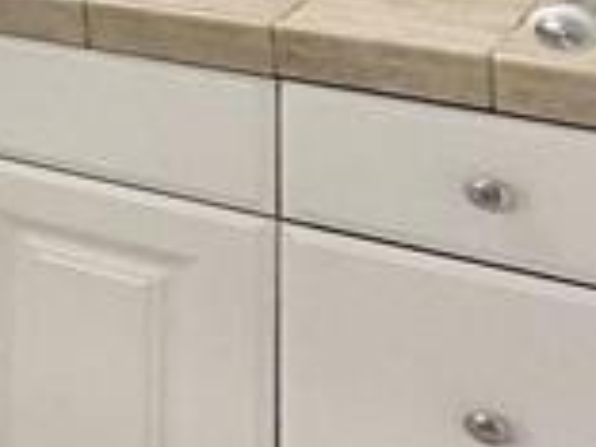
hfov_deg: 10.8
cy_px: -367
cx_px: -1299
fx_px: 1584
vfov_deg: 14.2
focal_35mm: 92
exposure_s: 1/120
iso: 100
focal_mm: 2.22
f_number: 2.2
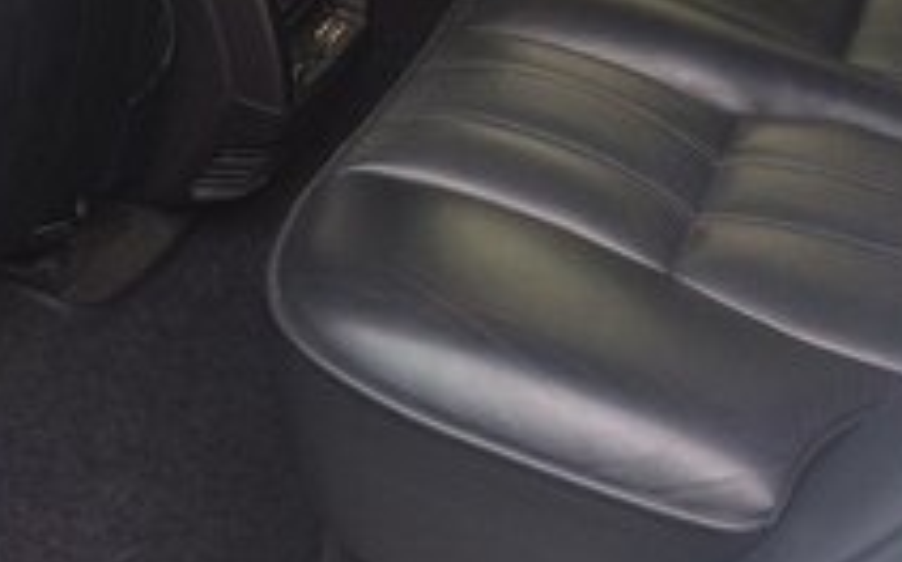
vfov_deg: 16.1
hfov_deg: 28.6
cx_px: 528
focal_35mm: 72
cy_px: -345
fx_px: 1768
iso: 40
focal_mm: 4.15
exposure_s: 1/100
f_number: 2.2
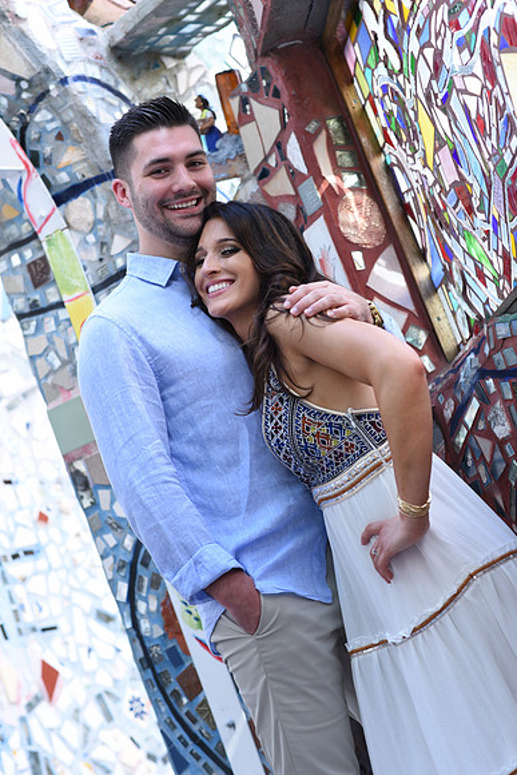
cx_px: 258
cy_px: 388
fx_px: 1830
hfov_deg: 16.1
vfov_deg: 23.9
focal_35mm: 85
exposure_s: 1/100
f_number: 4
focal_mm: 85
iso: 320
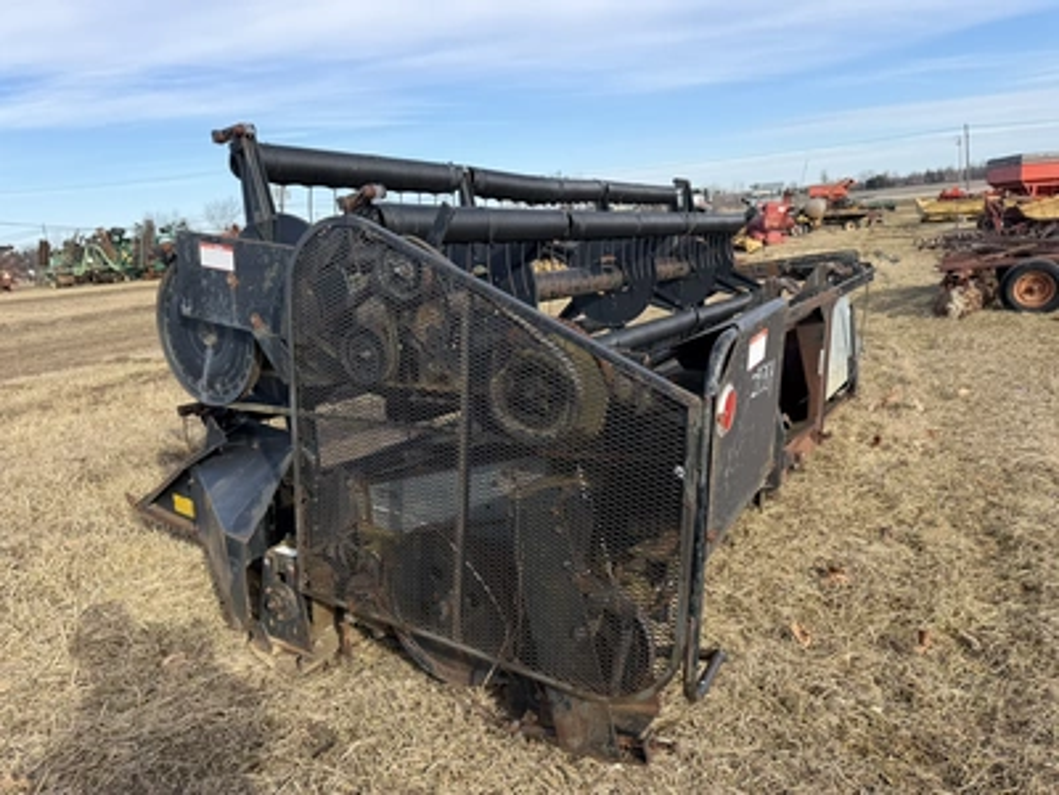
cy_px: 398
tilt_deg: -14.1
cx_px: 530
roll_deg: +6.1
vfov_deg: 56.8
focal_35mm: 24
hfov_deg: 71.6
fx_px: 734
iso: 80
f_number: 1.78
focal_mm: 6.76
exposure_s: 1/2445
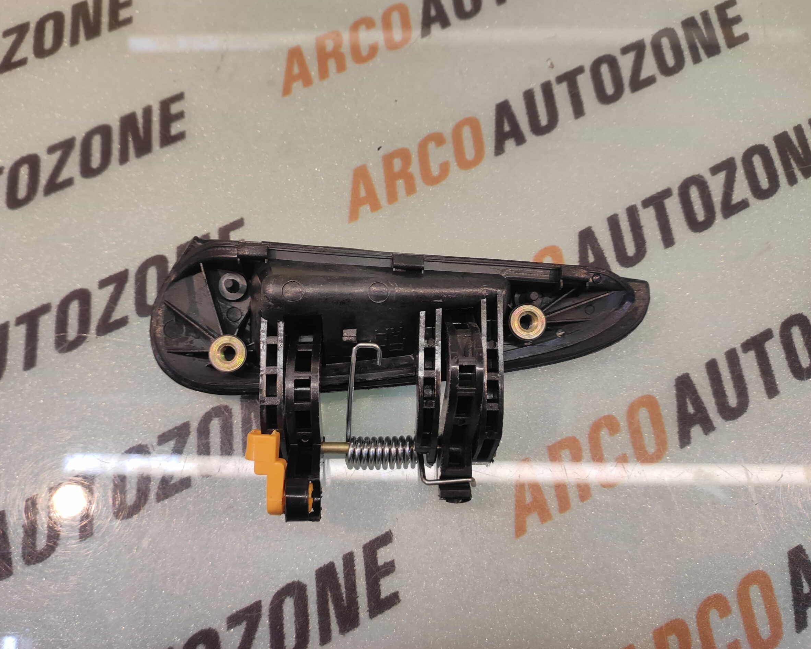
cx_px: 374
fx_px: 432
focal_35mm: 18
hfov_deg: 86.2
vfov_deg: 73.8
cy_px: 321
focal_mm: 4.74
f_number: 1.79
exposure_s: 1/33
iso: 97
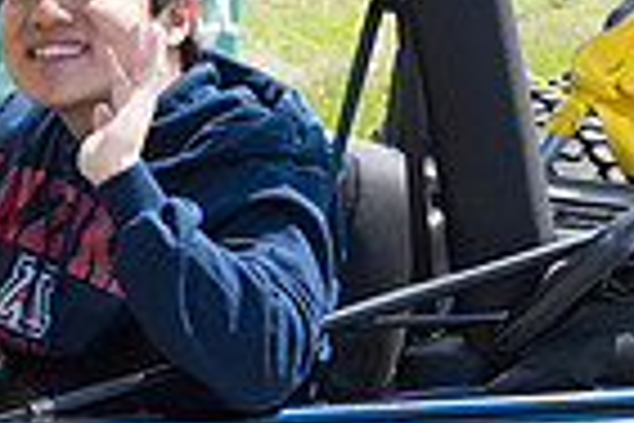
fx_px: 4191
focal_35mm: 238
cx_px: -432
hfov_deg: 8.4
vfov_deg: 5.8
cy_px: 241
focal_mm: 58
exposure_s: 1/800
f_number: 7.1
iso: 1000
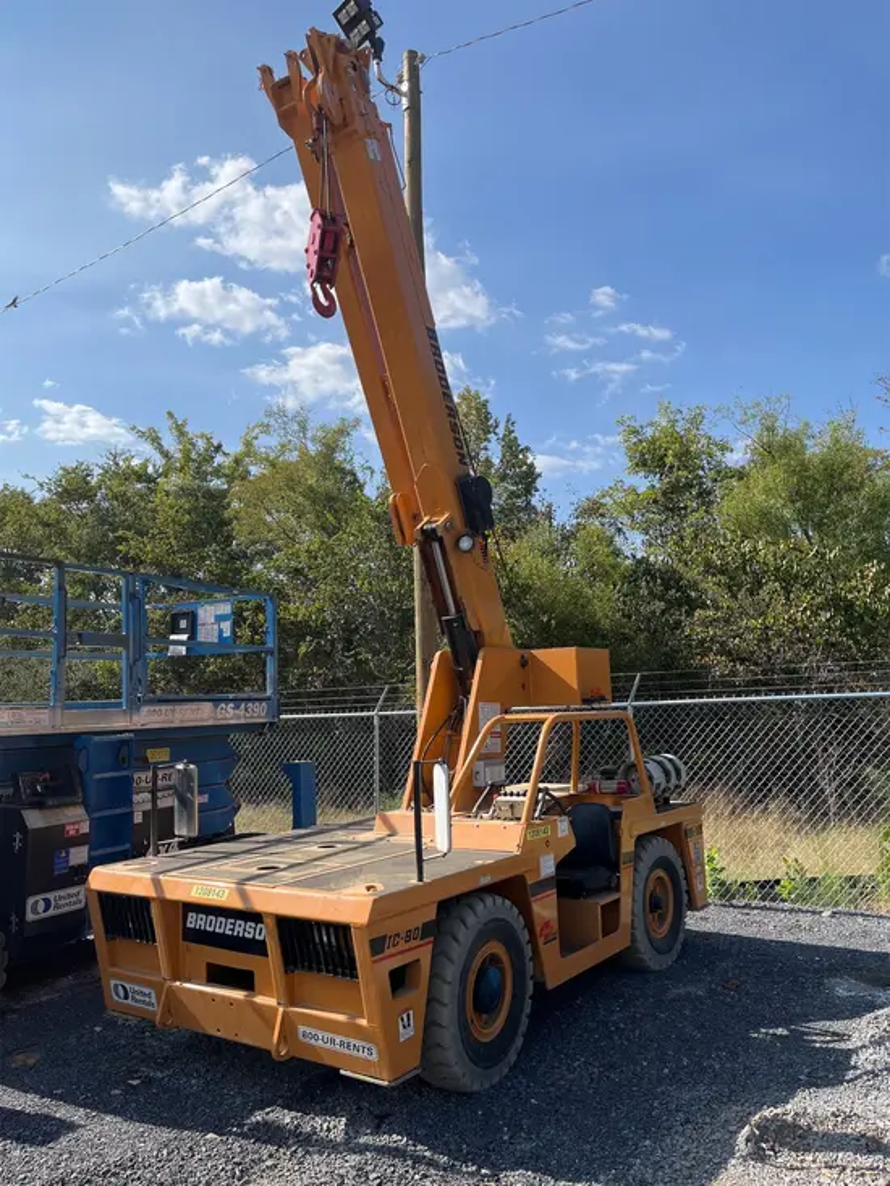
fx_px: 891
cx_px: 445
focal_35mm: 26
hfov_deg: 53.1
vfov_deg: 67.3
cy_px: 593
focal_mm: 5.1
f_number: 1.6
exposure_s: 1/3215
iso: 50
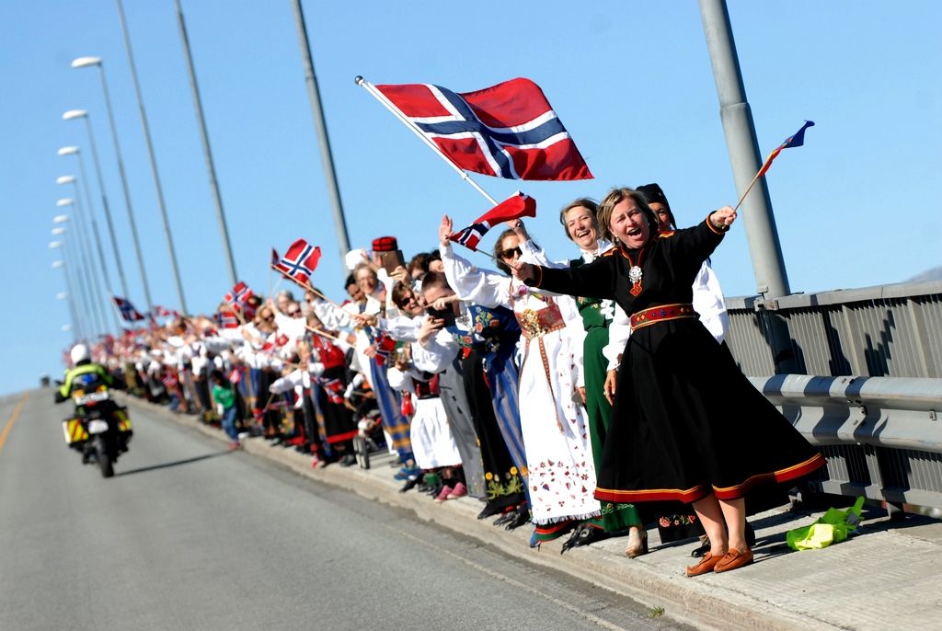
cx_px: 471
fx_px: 5306
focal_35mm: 202
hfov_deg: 10.1
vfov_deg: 6.8
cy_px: 316
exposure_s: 1/1250
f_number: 5.6
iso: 400
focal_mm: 135
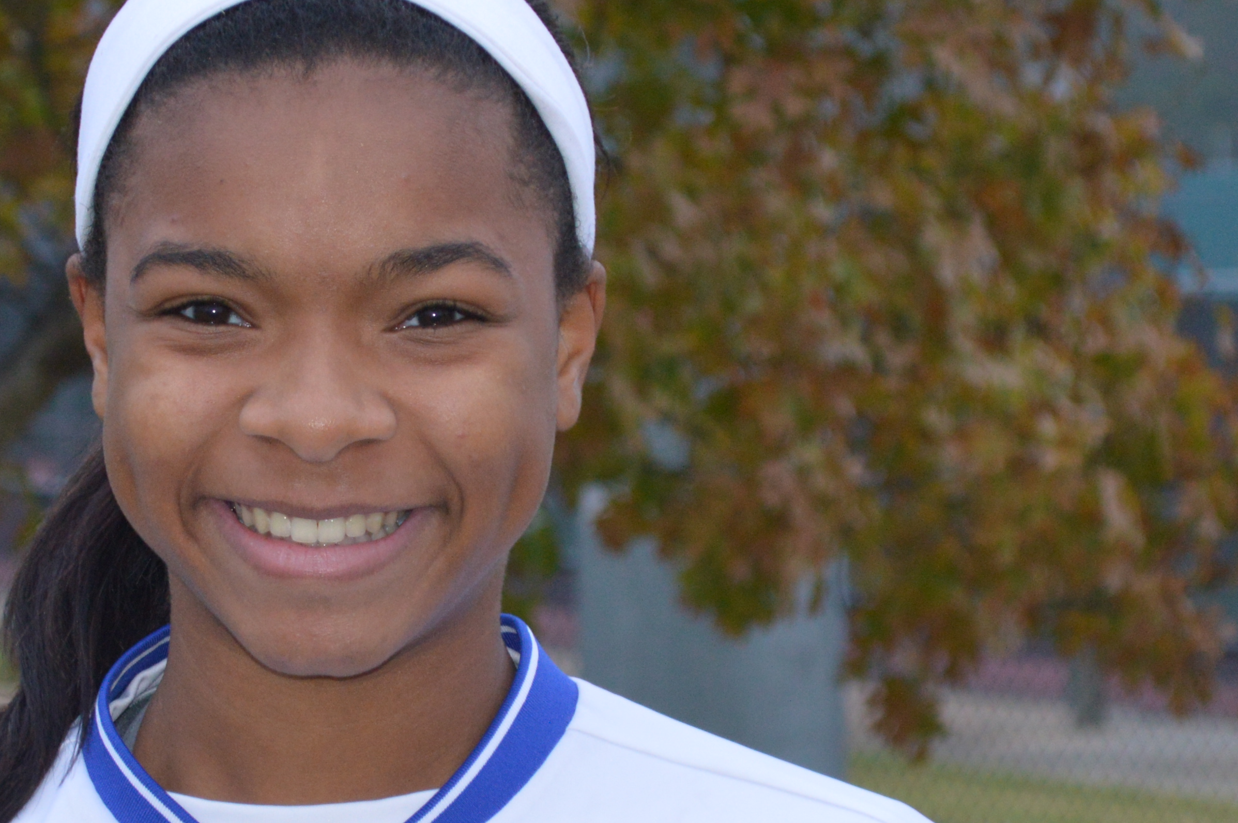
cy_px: 517
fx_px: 7120
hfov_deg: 9.9
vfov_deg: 6.6
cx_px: 339
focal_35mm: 207
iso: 720
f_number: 5.6
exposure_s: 1/60
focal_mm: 55
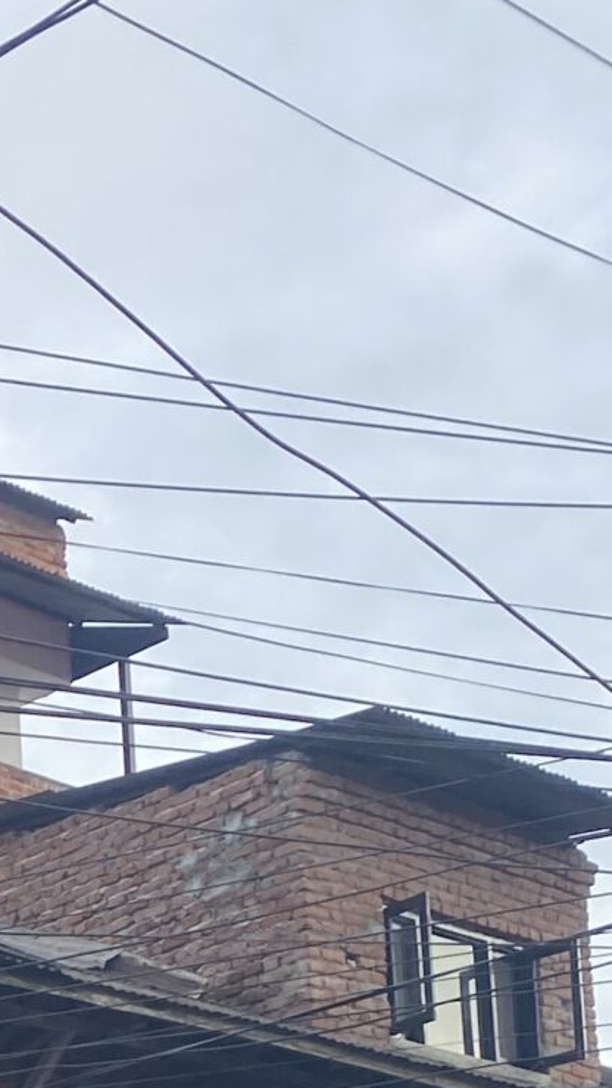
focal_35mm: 98
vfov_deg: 19.6
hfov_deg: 11.3
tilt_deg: +7.6
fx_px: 2829
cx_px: -559
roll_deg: +2.8
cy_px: 1508
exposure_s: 1/654
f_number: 1.8
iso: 32
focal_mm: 4.25
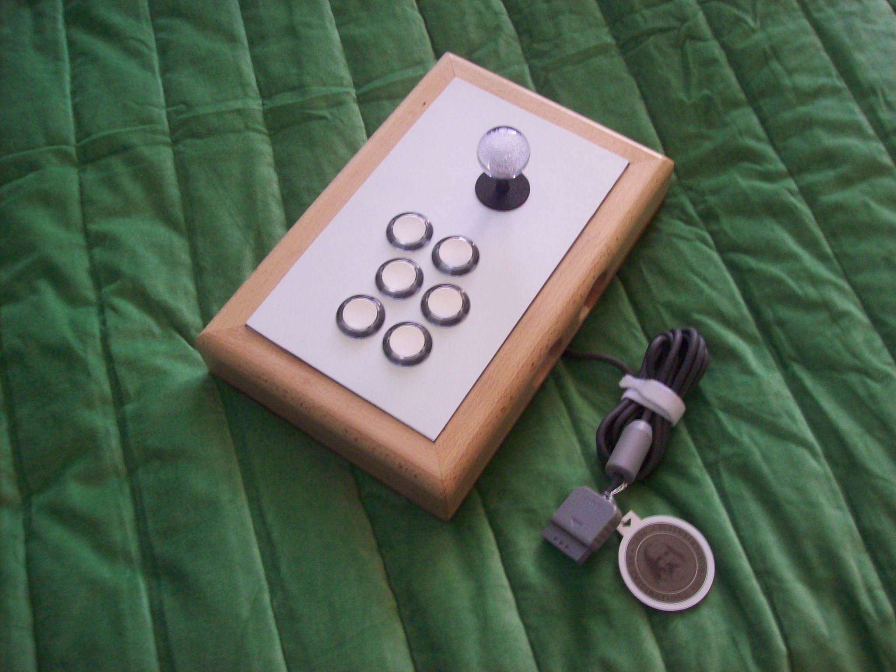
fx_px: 932
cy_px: 336
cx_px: 448
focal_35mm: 36
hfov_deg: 51.4
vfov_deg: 39.7
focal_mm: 6
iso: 200
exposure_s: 1/8
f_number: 2.7
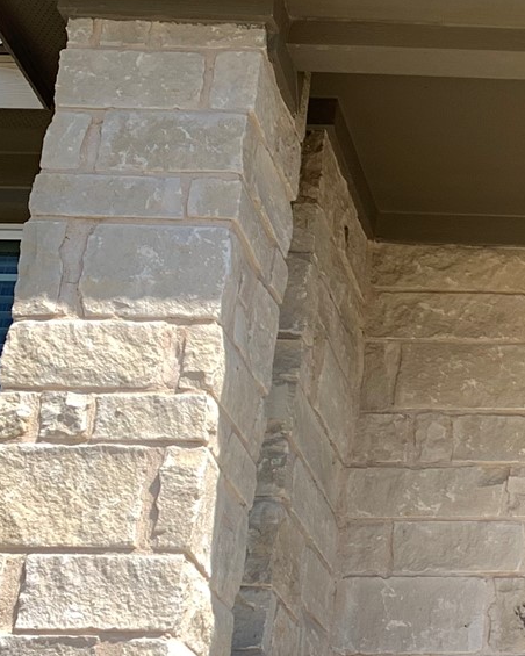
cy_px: 368
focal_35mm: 92
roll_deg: +2.1
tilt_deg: +24.5
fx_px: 1787
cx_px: 979
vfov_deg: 20.8
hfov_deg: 14.5
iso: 25
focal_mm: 4.25
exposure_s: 1/1250
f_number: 1.8
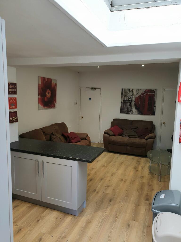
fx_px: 181
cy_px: 121
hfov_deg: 53.1
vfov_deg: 67.3
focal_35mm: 26
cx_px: 90
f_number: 2.4
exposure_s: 1/50
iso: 50
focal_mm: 4.3
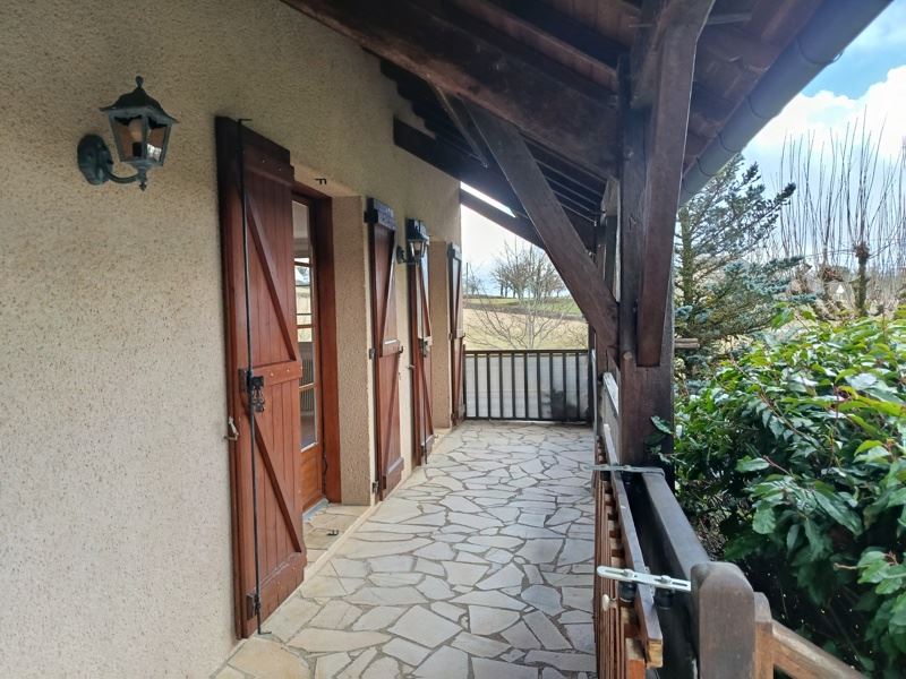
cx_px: 453
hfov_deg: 71.6
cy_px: 340
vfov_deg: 56.8
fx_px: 628
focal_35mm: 24
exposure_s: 1/100
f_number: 1.7
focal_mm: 5.24
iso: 326
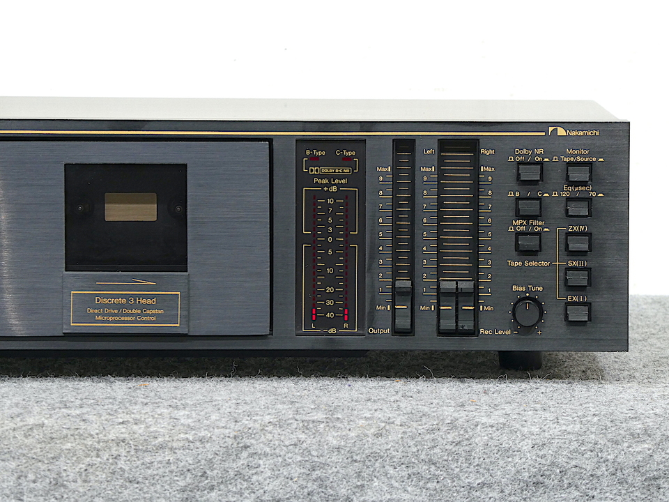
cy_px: 251
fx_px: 3575
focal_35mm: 185
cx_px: 334
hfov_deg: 10.7
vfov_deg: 8.0
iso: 200
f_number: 5.6
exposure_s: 1/5
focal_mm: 33.2
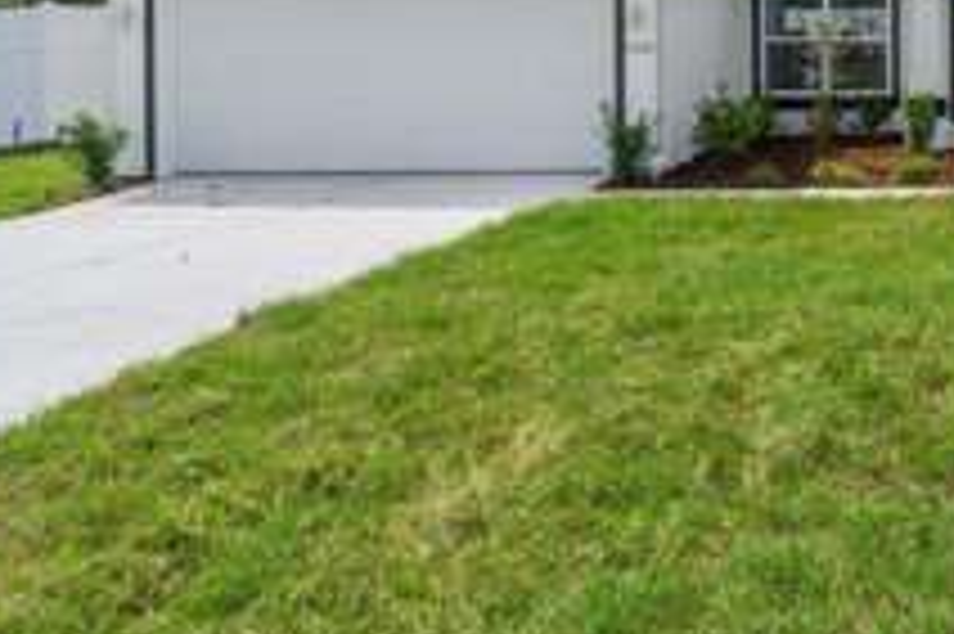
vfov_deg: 28.7
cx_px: 1017
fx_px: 1169
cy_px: 16
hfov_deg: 37.9
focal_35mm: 44
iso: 640
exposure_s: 1/640
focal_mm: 13
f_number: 8
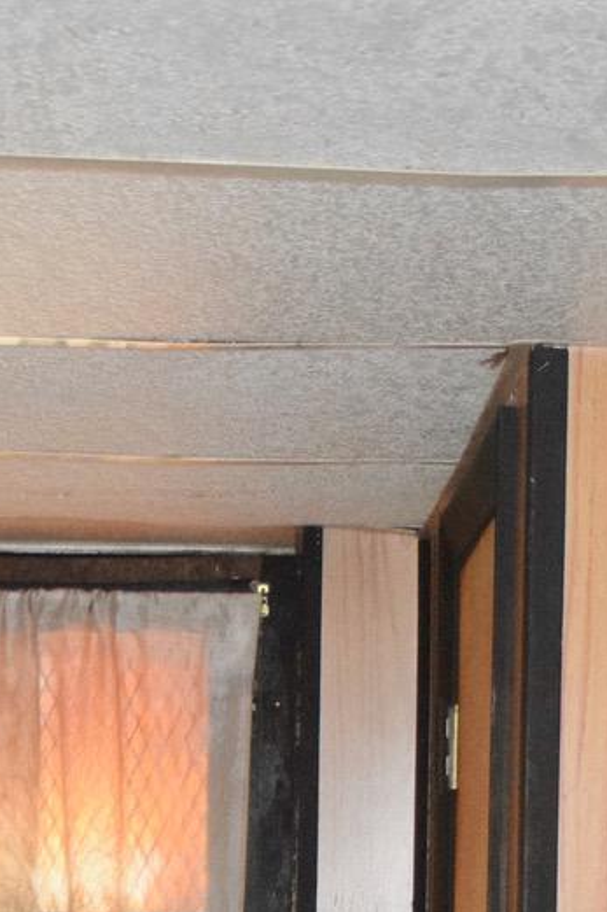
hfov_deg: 11.4
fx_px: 3023
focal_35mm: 119
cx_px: 168
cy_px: 1201
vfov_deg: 16.2
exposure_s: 1/60
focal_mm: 27
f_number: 4
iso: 3200
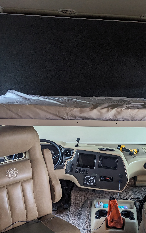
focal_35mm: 34
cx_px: 113
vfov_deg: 56.7
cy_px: 116
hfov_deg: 36.2
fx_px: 216
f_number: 1.85
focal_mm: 6.81
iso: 508
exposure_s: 1/125
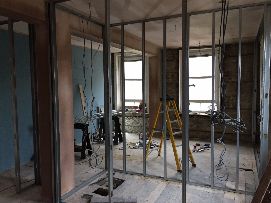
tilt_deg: -4.4
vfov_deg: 48.2
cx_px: 136
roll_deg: +0.3
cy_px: 102
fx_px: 227
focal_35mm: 29
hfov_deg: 61.7
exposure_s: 1/33
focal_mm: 4.15
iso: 200
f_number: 2.2
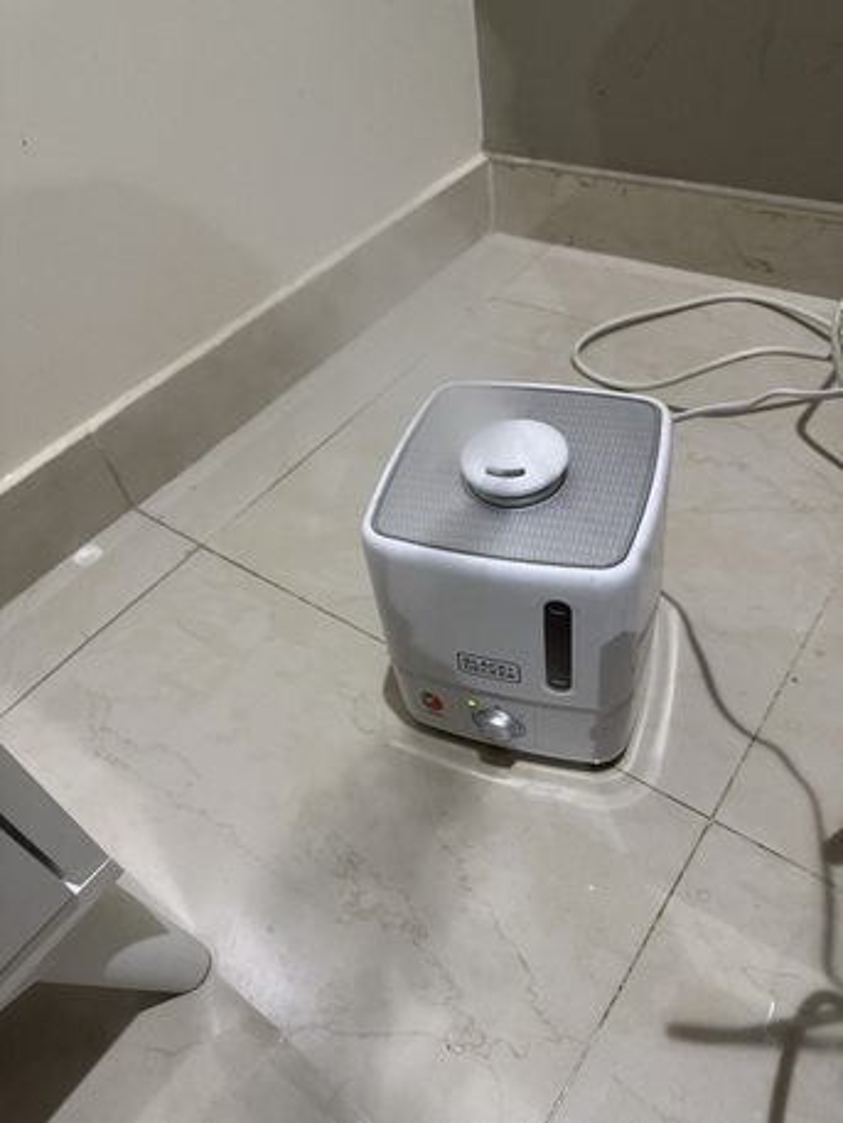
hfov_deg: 56.8
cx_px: 422
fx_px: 779
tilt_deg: -45.2
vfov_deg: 71.6
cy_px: 562
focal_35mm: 24
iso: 320
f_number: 1.8
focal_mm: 6.8
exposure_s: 1/60
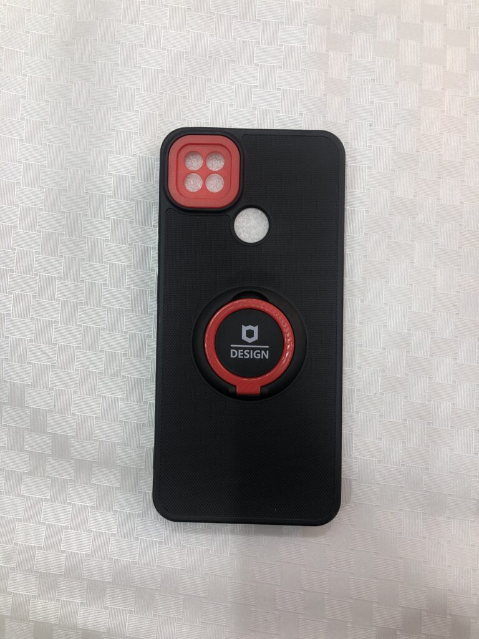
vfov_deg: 63.4
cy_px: 320
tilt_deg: -88.7
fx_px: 517
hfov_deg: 49.7
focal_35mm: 28
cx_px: 240
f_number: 1.8
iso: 32
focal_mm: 4
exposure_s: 1/100
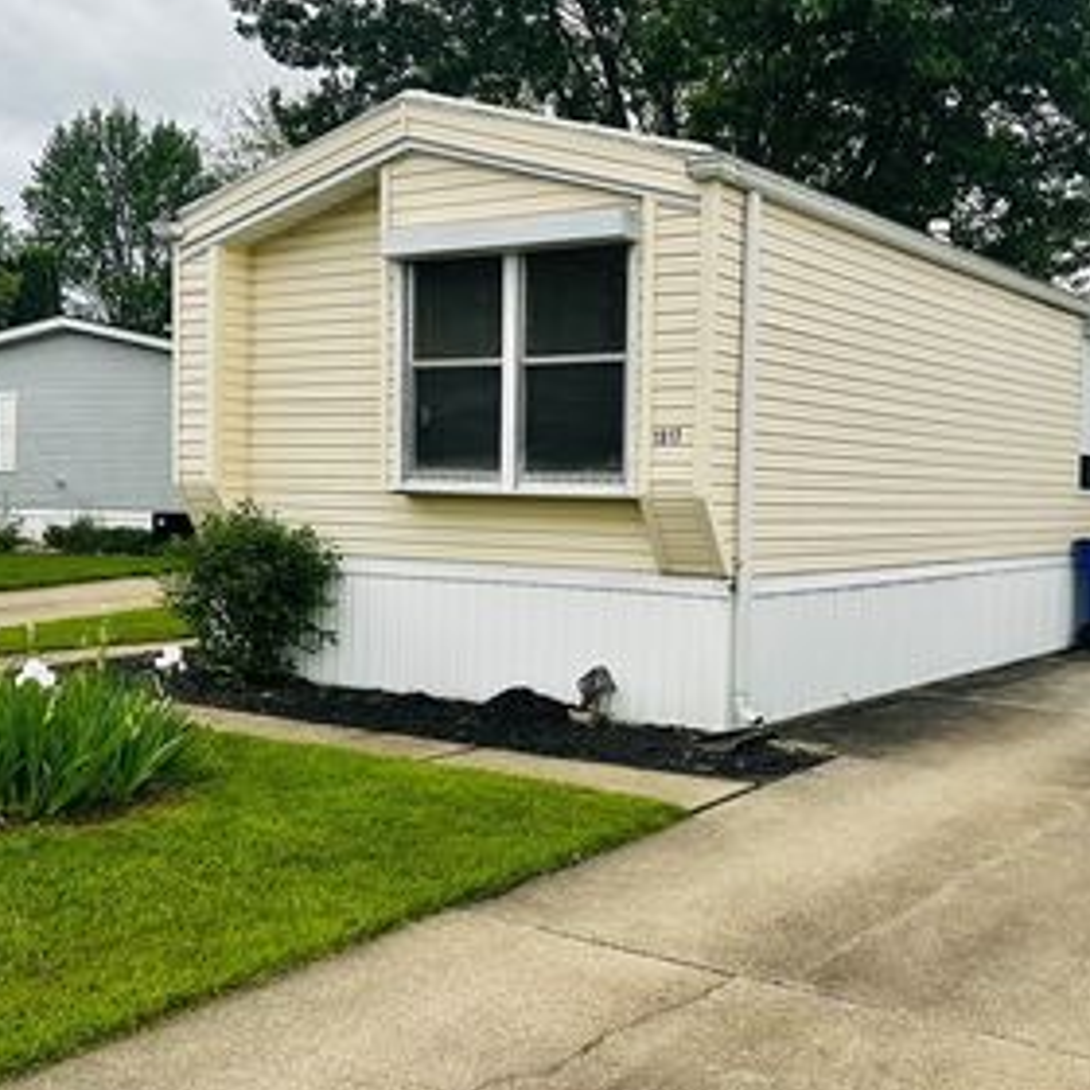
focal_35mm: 41
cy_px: 539
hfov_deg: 40.8
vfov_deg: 40.9
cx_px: 638
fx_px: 1461
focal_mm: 5.7
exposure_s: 1/763
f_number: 1.5
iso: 50
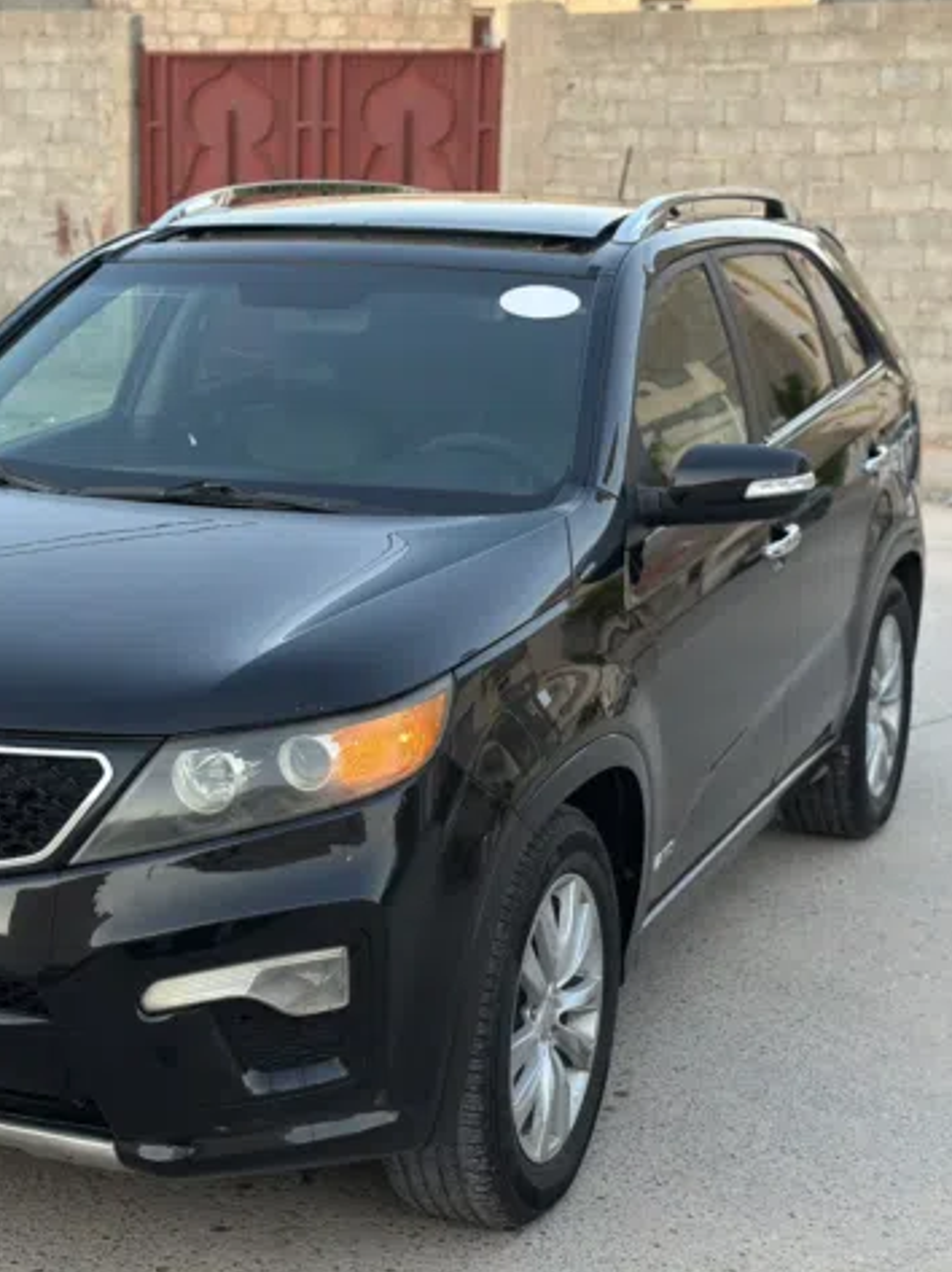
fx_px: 2387
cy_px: 637
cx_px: 253
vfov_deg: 29.8
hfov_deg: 22.4
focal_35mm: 65
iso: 125
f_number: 1.78
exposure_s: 1/87
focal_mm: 6.86
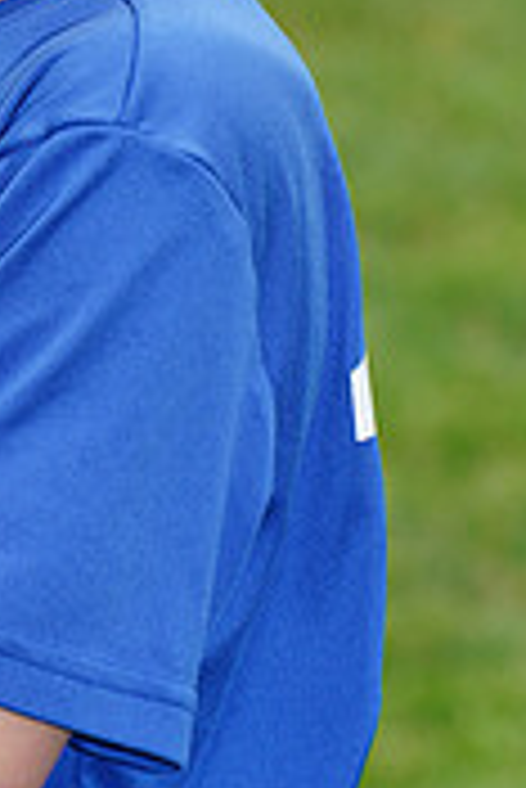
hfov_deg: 2.1
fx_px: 14151
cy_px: -450
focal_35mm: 647
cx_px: -101
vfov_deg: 3.2
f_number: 8
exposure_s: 1/200
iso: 200
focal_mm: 195
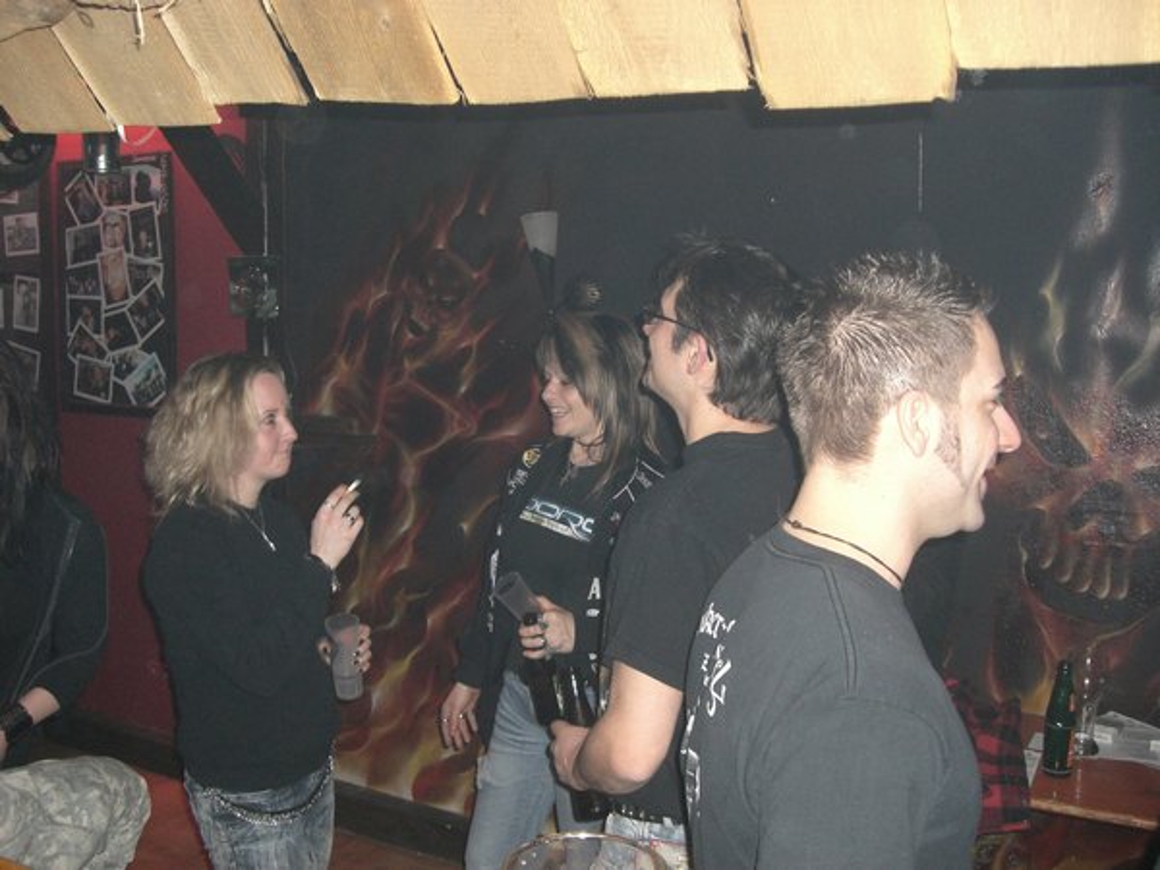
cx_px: 580
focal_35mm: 38
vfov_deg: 37.7
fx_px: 1273
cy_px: 435
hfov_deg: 49.0
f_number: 2.7
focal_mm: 6.2
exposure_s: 1/60
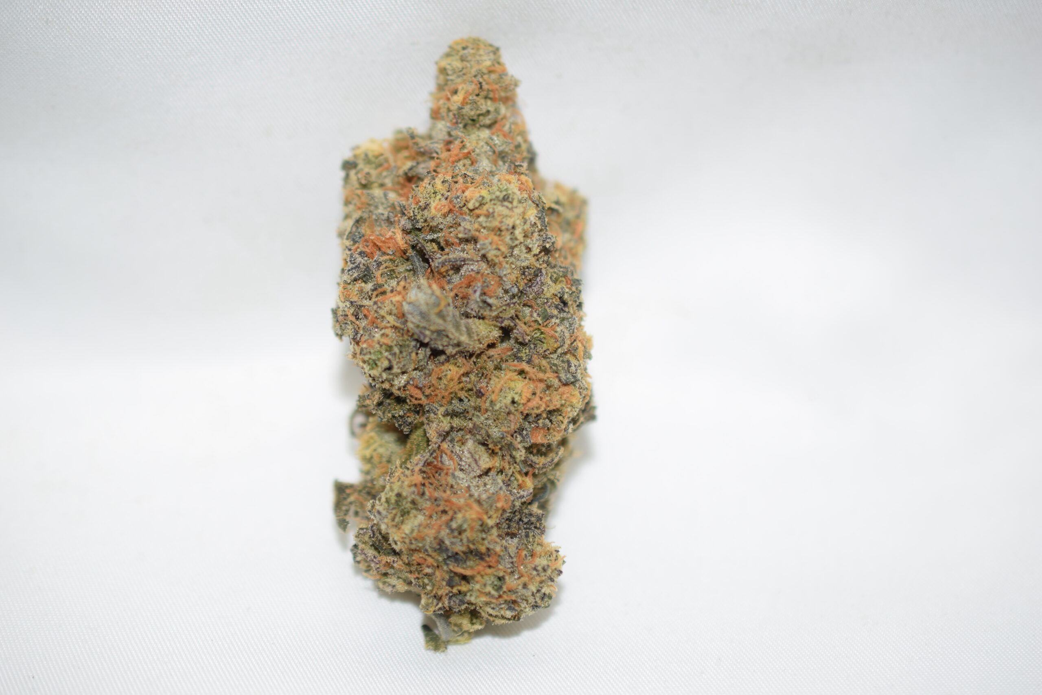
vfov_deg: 22.6
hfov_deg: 33.4
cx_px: 521
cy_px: 348
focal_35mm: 60
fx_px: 1737
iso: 100
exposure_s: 1/60
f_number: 3.2
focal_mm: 40
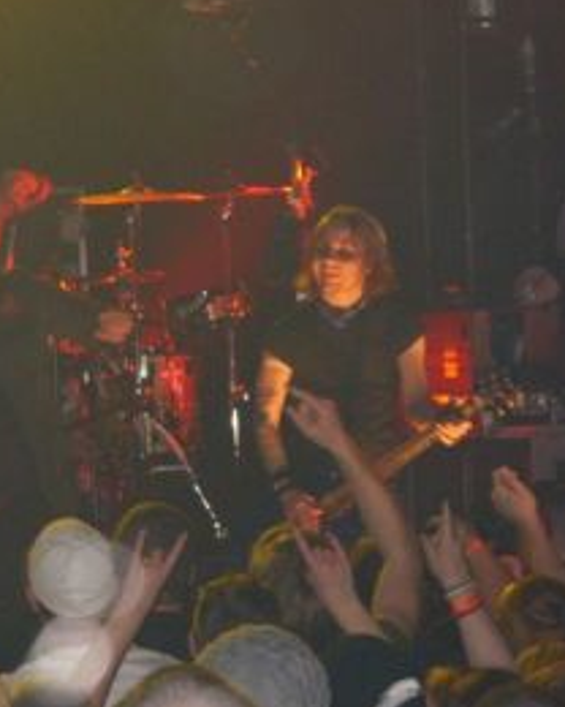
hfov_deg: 8.4
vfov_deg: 10.5
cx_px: -11
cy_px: 337
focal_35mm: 184
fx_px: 3846
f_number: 3.7
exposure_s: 1/148
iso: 400
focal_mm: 18.9
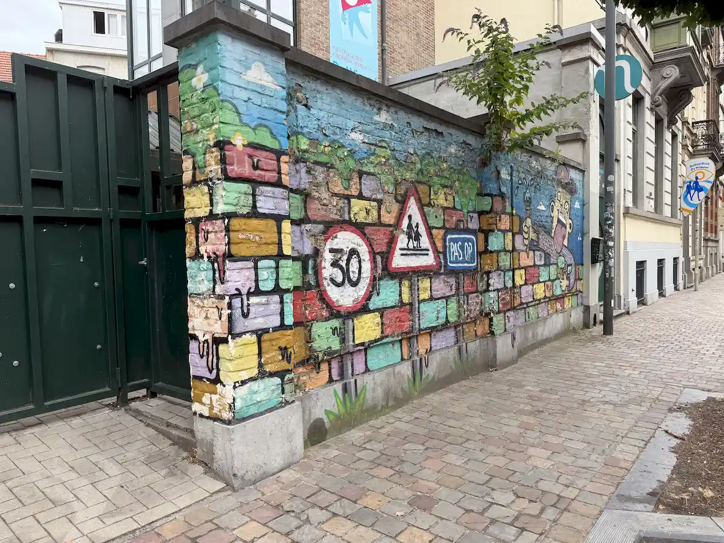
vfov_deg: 56.8
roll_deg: +0.2
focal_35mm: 24
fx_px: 502
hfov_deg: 71.6
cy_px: 272
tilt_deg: -3.8
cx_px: 362
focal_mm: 6.76
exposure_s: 1/314
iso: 80
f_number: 1.78
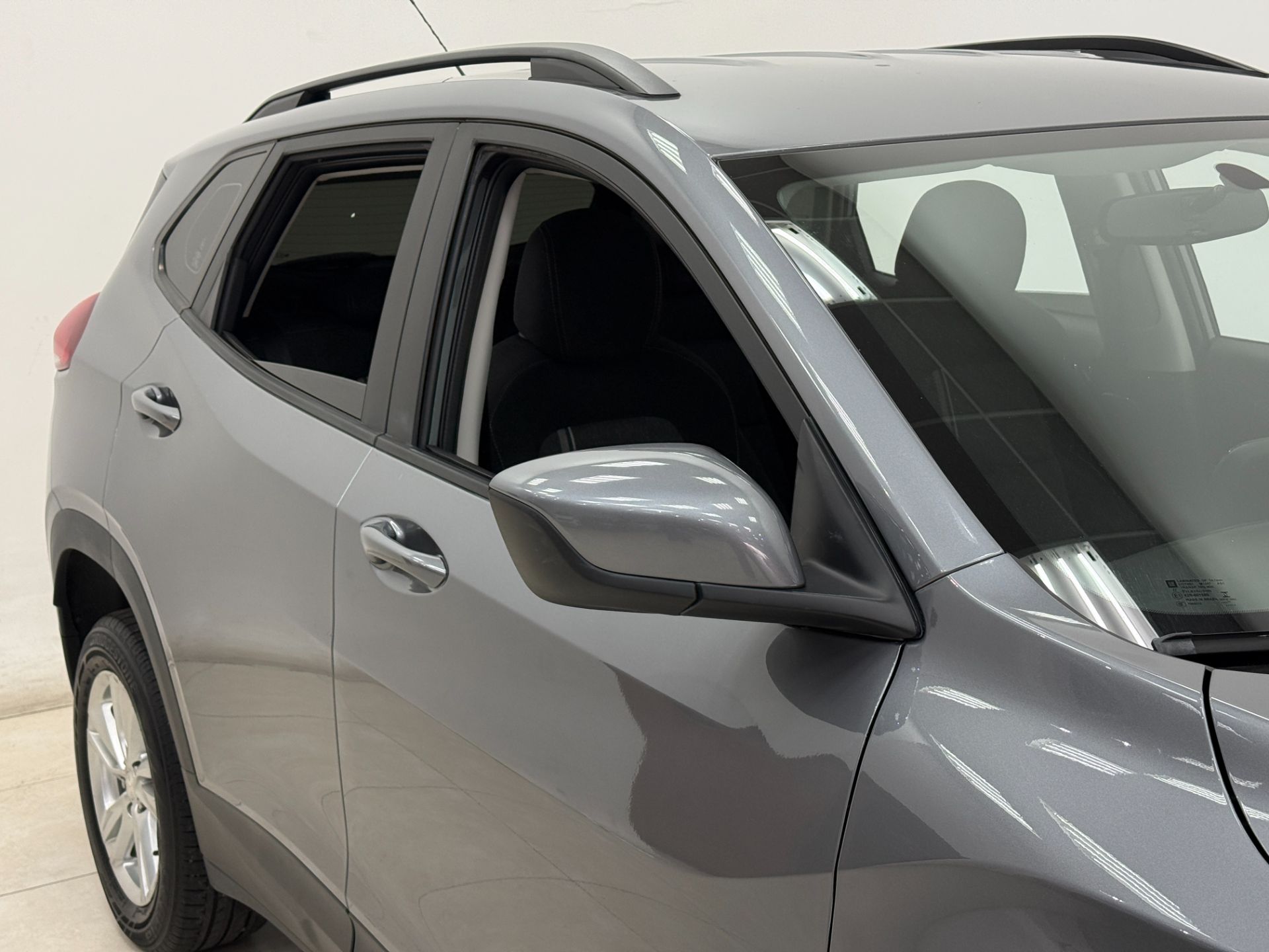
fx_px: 1760
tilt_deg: -11.4
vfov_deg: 30.3
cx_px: 634
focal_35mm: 48
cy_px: 476
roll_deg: +1.8
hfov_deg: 39.7
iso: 200
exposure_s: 1/120
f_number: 1.78
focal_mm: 6.76
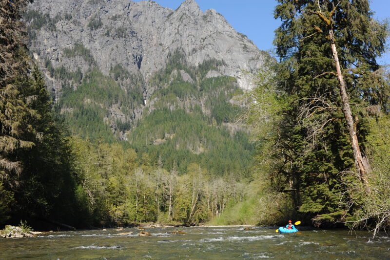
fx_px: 379
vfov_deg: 37.8
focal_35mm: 35
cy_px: 130
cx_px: 195
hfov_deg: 54.5
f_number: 10
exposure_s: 1/200
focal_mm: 35
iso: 200
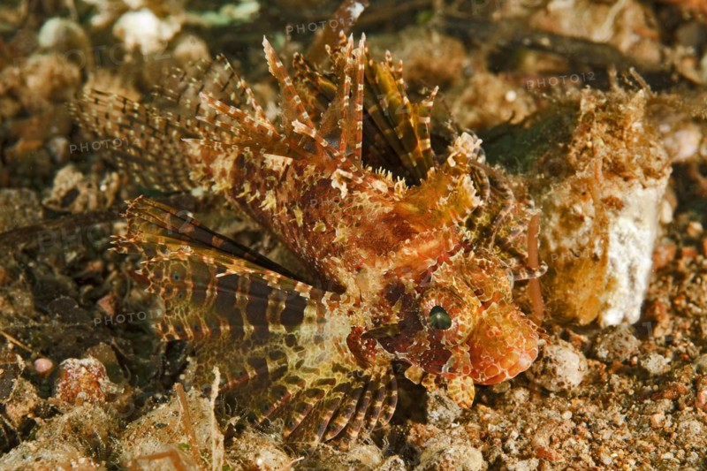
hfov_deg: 33.4
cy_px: 236
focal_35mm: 60
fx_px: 1178
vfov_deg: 22.6
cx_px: 354
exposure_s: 1/80
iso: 200
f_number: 25
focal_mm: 60
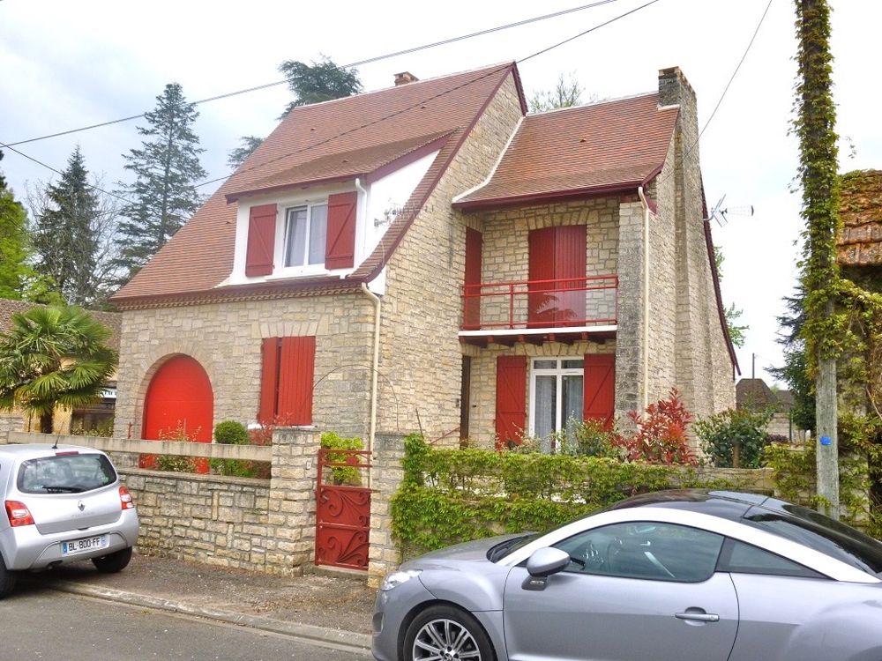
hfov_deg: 58.4
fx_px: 790
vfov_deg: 45.4
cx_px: 441
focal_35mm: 31
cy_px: 330
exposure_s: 1/640
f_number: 3.4
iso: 100
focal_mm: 5.6
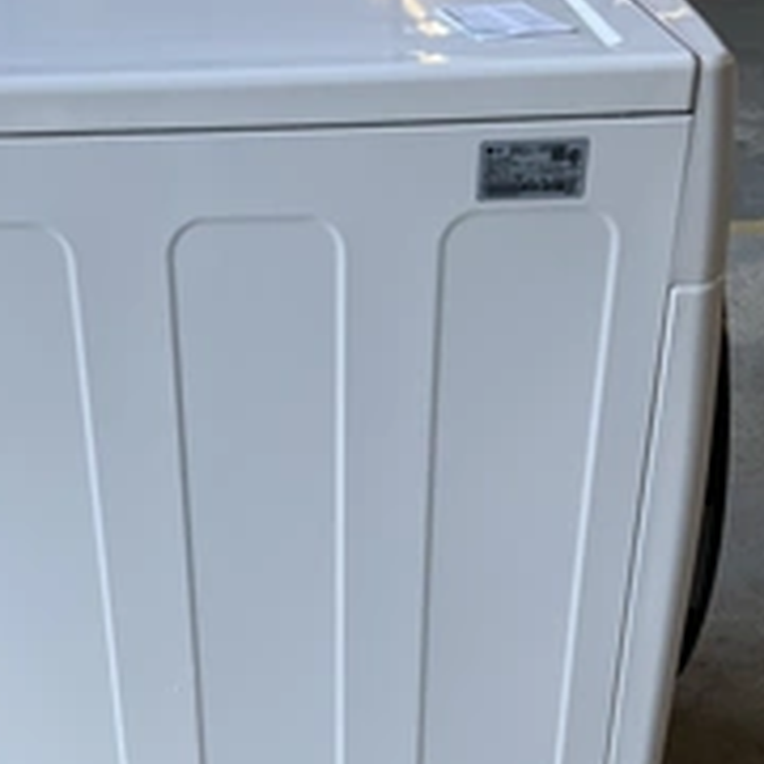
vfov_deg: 29.8
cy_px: 531
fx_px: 1423
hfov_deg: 29.8
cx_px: 246
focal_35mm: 57
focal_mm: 3
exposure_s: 1/120
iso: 64
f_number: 1.8
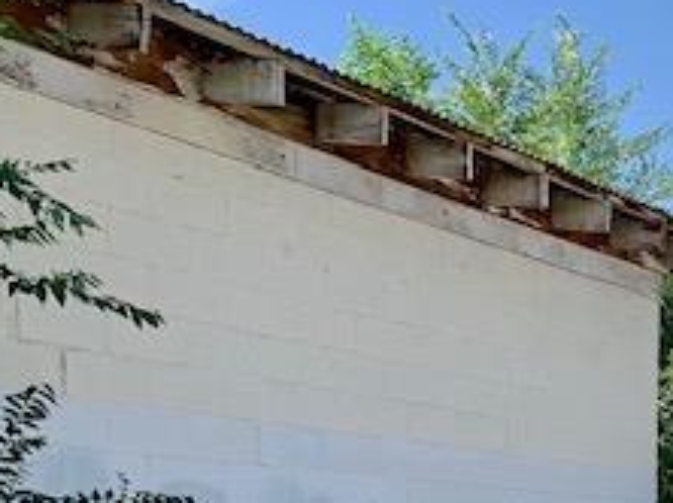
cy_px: 661
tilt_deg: -3.9
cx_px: 891
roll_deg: -3.0
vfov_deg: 18.2
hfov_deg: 22.9
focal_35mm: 75
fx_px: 1457
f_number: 1.8
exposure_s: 1/1880
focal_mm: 4.25
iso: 25
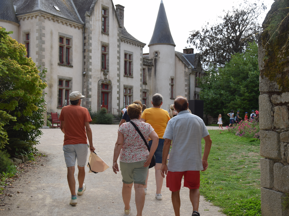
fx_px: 384
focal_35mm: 46
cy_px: 107
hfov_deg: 41.2
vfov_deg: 31.5
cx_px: 149
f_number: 6.3
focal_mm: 28
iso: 100
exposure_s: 1/160
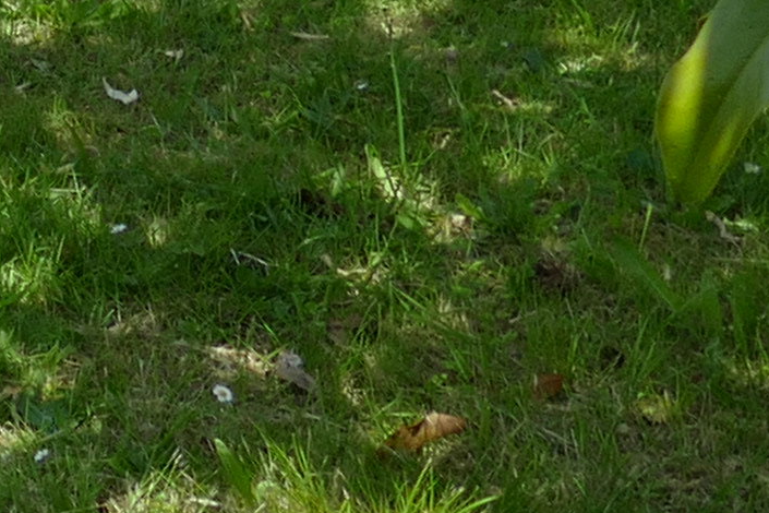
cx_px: -1137
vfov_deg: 6.6
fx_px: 4144
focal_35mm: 194
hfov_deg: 9.4
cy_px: -882
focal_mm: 9.12
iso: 125
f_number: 2.8
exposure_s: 1/1300
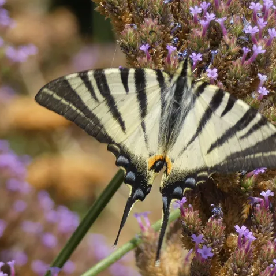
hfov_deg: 5.9
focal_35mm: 296
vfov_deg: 5.9
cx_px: 170
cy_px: 138
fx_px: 2670
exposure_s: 1/100
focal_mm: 44.8
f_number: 5.5
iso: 80
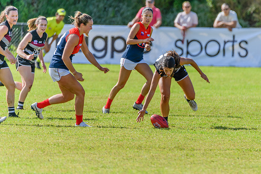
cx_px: 169
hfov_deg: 2.7
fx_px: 5642
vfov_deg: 1.8
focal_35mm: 778
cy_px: 113
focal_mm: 600
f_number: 6.3
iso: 800
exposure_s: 1/2000
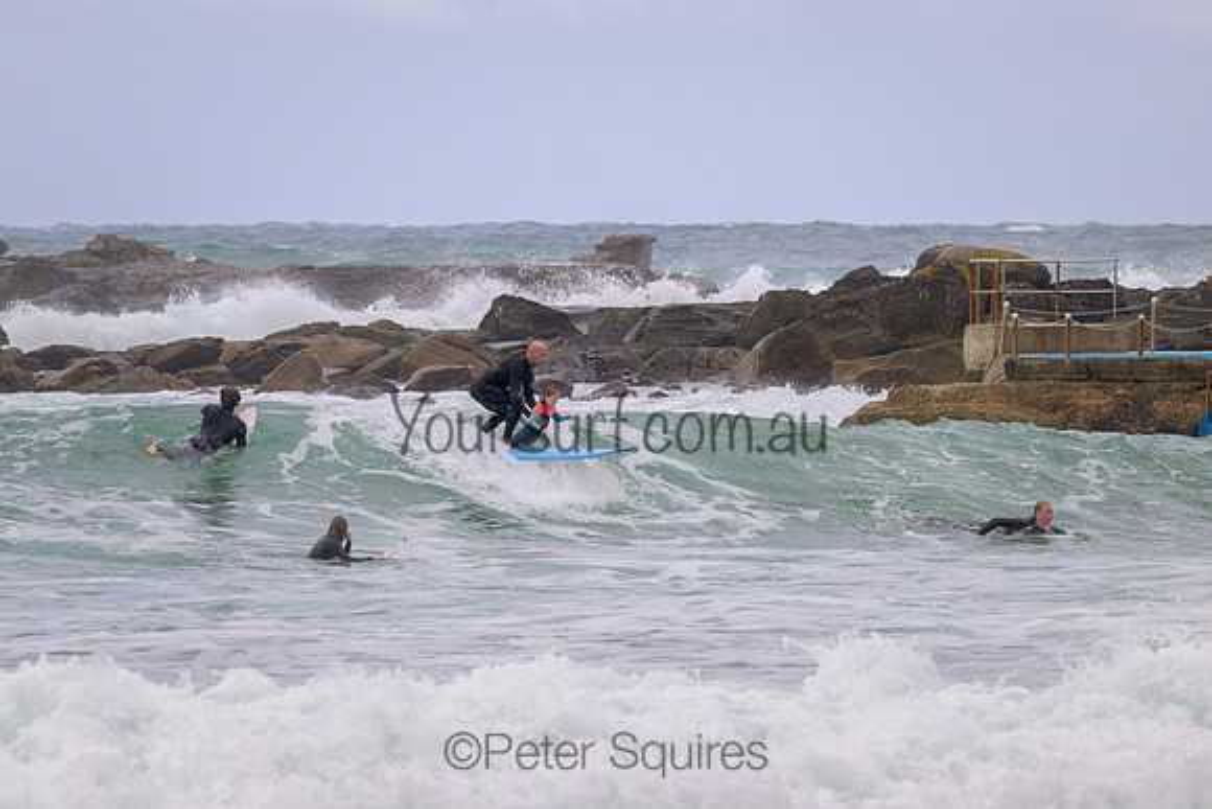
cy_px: 381
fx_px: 13645
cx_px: 571
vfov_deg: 3.4
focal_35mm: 405
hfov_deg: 5.1
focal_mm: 380
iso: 800
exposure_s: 1/1250
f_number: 11
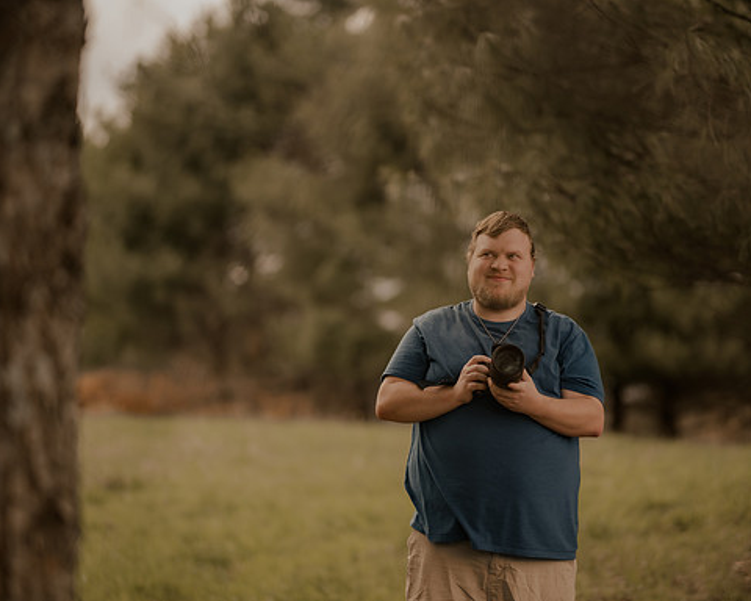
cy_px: 301
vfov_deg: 15.4
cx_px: 401
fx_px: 2223
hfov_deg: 19.2
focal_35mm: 100
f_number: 1.4
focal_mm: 85
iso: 125
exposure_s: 1/1600
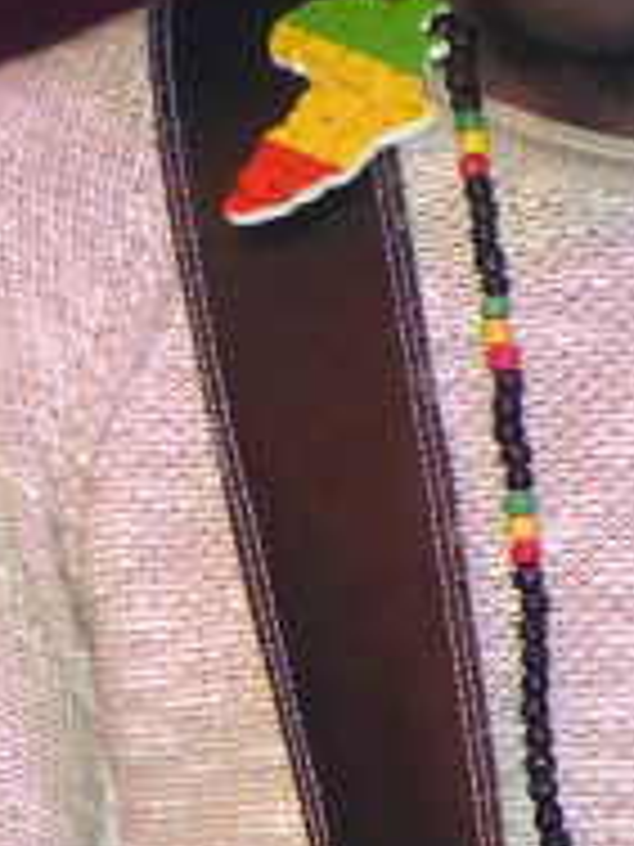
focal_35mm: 368
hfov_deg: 4.0
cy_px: 1215
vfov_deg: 5.3
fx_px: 8987
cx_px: 414
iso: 400
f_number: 2.8
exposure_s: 1/160
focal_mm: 12.5
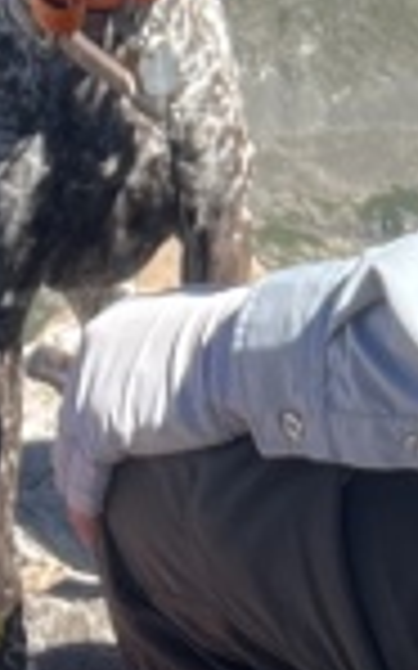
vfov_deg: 14.7
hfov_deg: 9.7
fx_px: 2390
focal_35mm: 131
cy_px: -360
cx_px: 607
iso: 32
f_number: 2.2
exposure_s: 1/383
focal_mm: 2.71
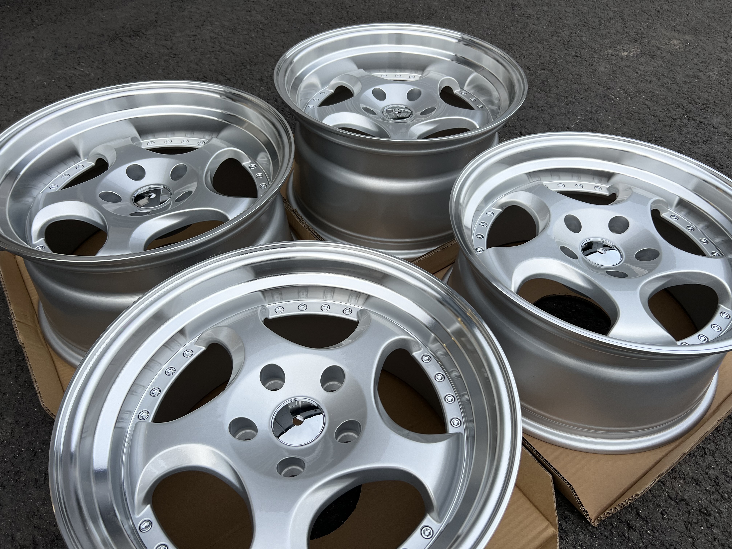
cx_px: 366
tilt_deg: -44.2
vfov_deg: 53.1
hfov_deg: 67.3
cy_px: 274
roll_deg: +1.1
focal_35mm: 26
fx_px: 550
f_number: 1.5
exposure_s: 1/121
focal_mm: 5.7
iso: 40
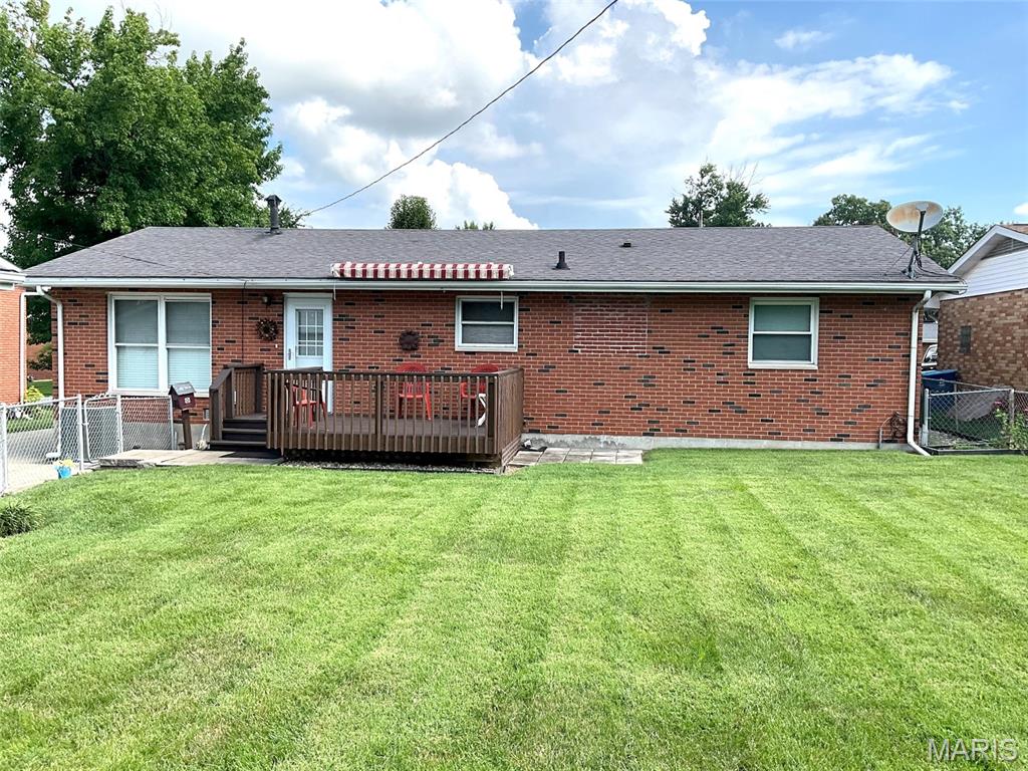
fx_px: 861
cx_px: 514
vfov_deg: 48.2
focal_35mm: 29
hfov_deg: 61.7
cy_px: 386
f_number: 1.8
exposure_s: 1/1377
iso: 25
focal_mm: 3
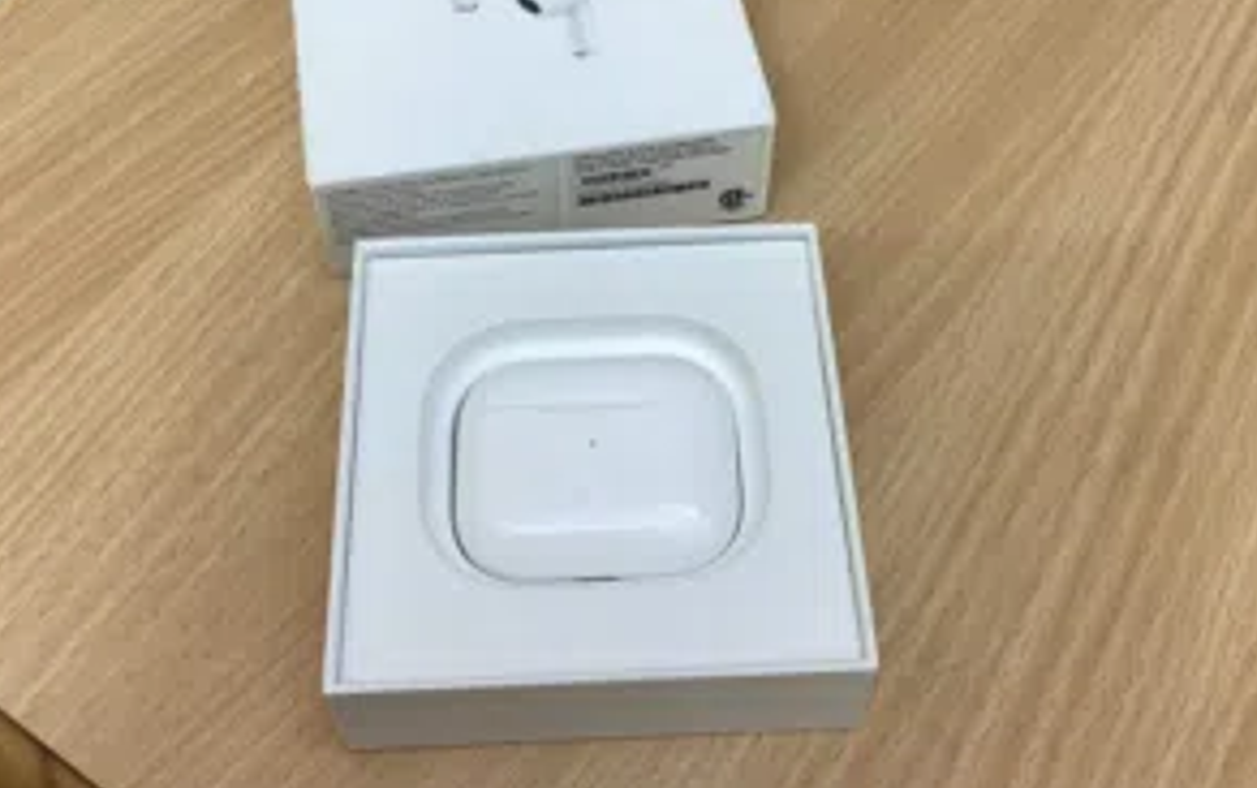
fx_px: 1543
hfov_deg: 44.3
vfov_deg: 28.5
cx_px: 633
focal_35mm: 45
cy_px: 263
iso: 160
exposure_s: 1/60
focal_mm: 3.3
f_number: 2.4
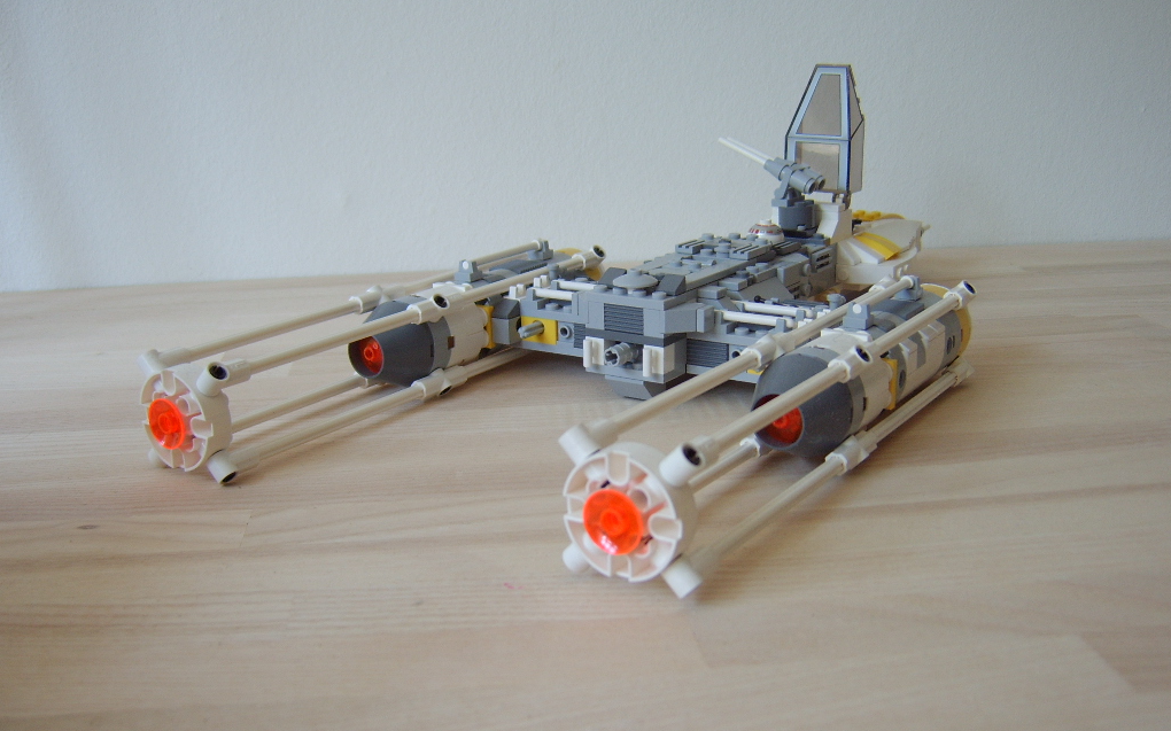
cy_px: 381
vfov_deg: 38.3
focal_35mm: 33
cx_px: 586
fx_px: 1053
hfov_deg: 58.2
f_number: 2.7
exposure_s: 1/38
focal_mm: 8.13
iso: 100
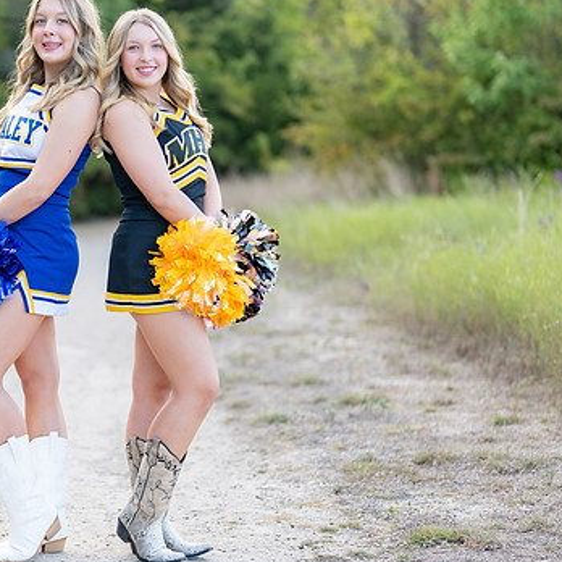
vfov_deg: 16.6
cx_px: 94
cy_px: 292
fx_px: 1929
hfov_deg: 16.4
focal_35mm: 105
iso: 125
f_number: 1.2
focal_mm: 50
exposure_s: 1/400
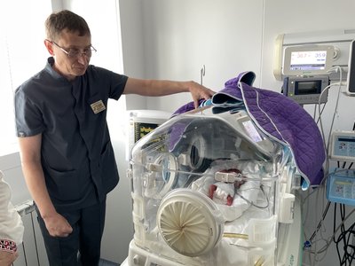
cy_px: 133
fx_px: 267
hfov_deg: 67.3
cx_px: 178
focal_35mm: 26
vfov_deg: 53.1
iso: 125
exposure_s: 1/121
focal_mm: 4.2
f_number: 1.6
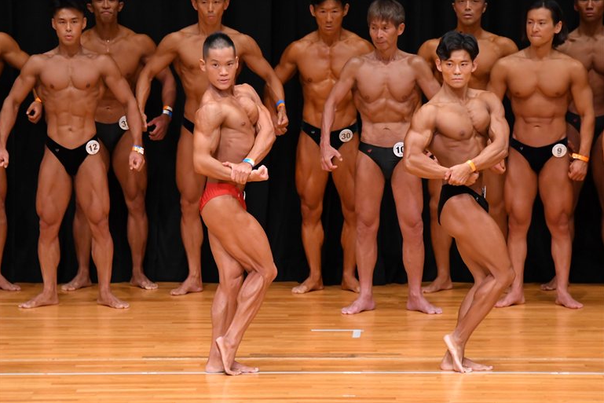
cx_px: 300
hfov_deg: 7.2
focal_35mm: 287
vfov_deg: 4.8
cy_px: 202
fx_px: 4816
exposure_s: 1/400
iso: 4000
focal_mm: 190
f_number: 5.6
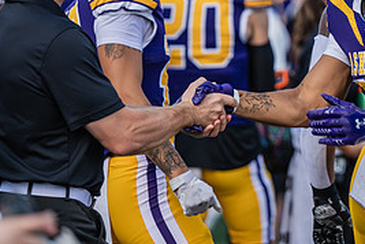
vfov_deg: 3.8
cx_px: 328
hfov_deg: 5.7
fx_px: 3629
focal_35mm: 358
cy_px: -13
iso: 100
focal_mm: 165
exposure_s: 1/500
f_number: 3.2
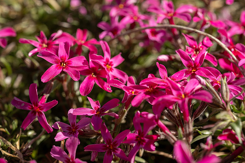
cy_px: 82
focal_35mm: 60
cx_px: 122
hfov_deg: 33.4
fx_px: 408
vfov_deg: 22.6
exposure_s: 1/320
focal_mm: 60
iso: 320
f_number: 11
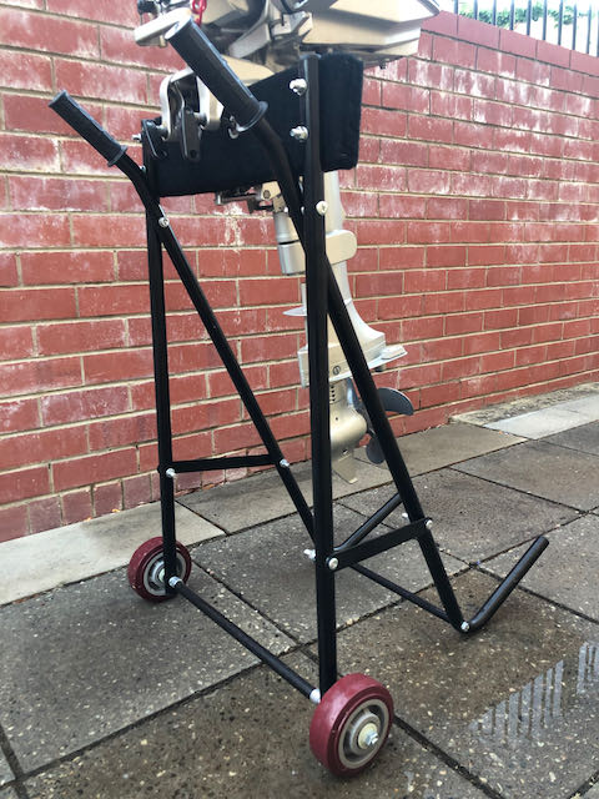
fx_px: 646
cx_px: 300
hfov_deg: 49.7
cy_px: 400
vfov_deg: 63.4
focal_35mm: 28
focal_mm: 3.99
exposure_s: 1/20
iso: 40
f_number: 1.8
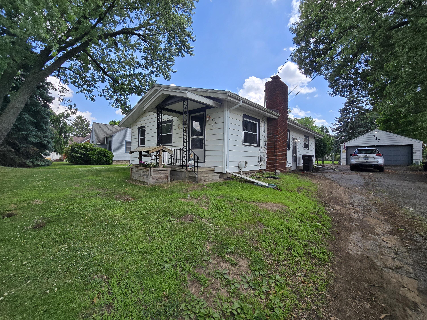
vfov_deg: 89.9
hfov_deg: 106.2
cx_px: 214
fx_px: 160
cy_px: 160
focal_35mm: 13
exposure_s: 1/1050
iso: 50
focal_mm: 2.2
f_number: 2.2
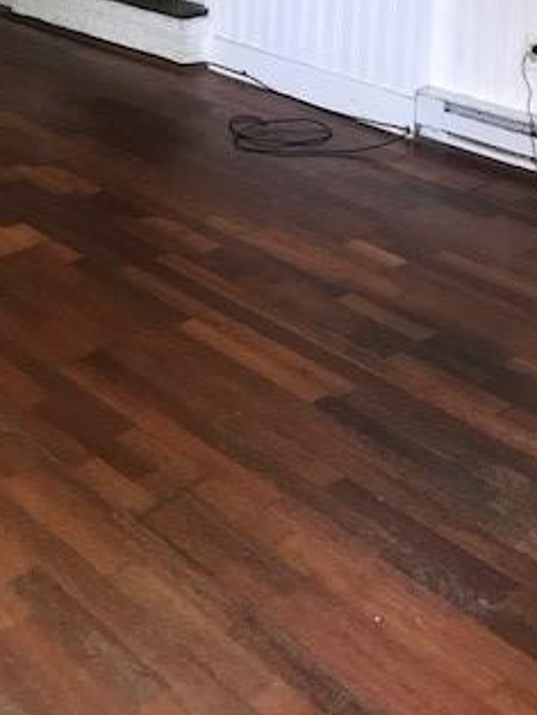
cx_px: 241
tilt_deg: -11.4
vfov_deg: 31.2
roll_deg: -0.7
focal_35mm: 57
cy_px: -7
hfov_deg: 25.7
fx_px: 1177
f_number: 1.8
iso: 40
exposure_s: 1/15
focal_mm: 3.99
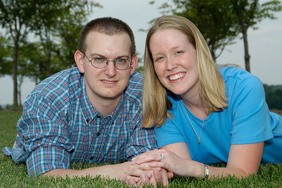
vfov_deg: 15.7
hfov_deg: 23.4
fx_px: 681
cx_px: 141
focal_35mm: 87
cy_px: 94
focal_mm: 58
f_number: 9
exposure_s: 1/60
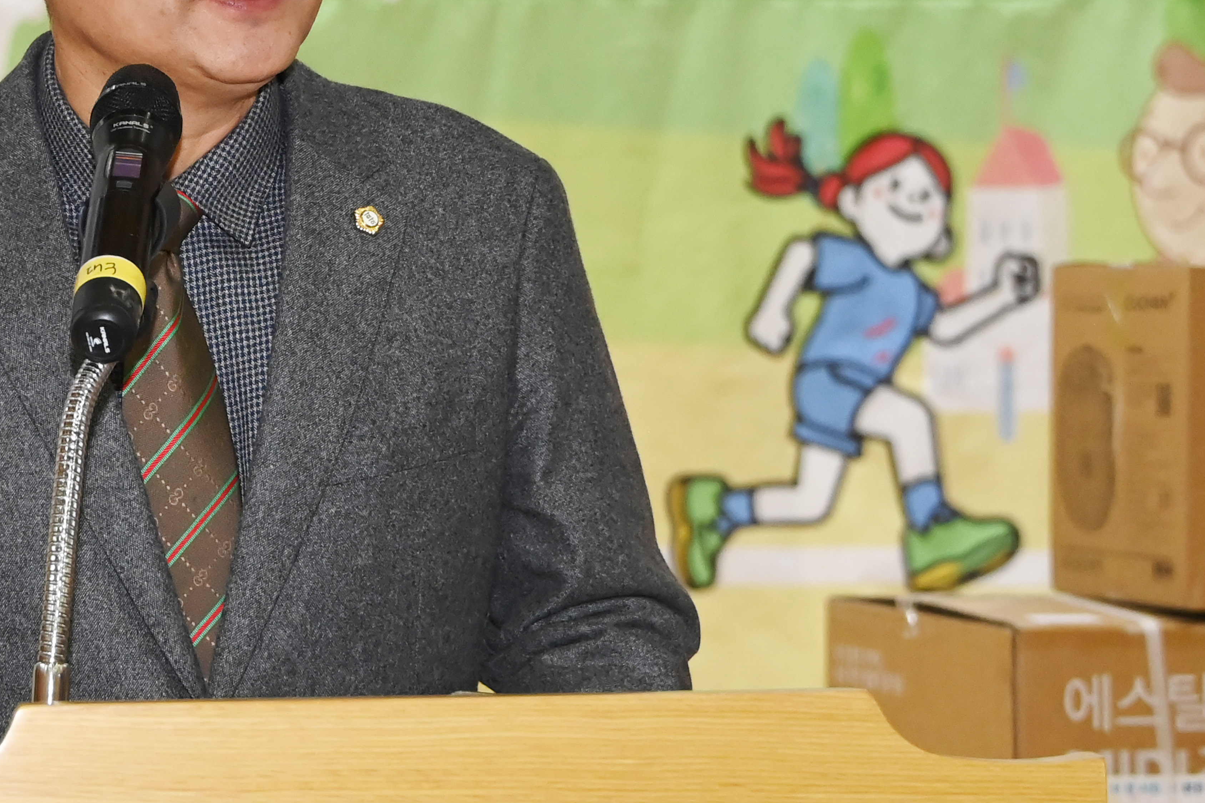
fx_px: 4686
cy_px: 150
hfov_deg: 14.6
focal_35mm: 140
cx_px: 223
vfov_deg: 9.8
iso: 4000
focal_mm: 85
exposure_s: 1/200
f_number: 6.3
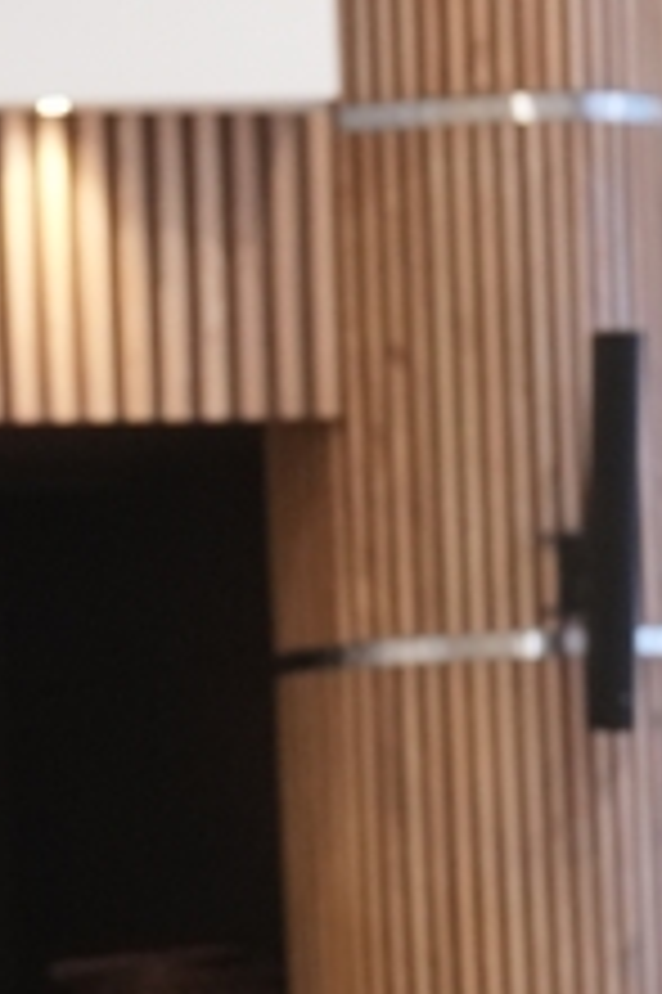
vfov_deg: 7.4
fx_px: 7680
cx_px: 131
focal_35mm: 278
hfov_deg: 4.9
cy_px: 1163
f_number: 2.8
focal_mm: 63
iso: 4000
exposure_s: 1/250
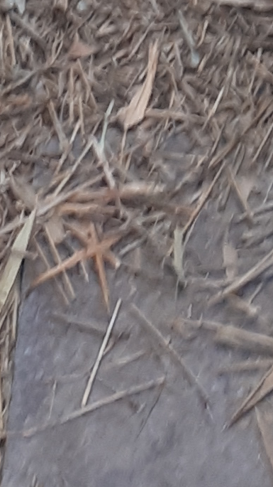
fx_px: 2550
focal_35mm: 198
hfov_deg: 6.0
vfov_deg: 9.6
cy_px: -680
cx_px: 430
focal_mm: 3.6
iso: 100
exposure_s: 1/33
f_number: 1.9
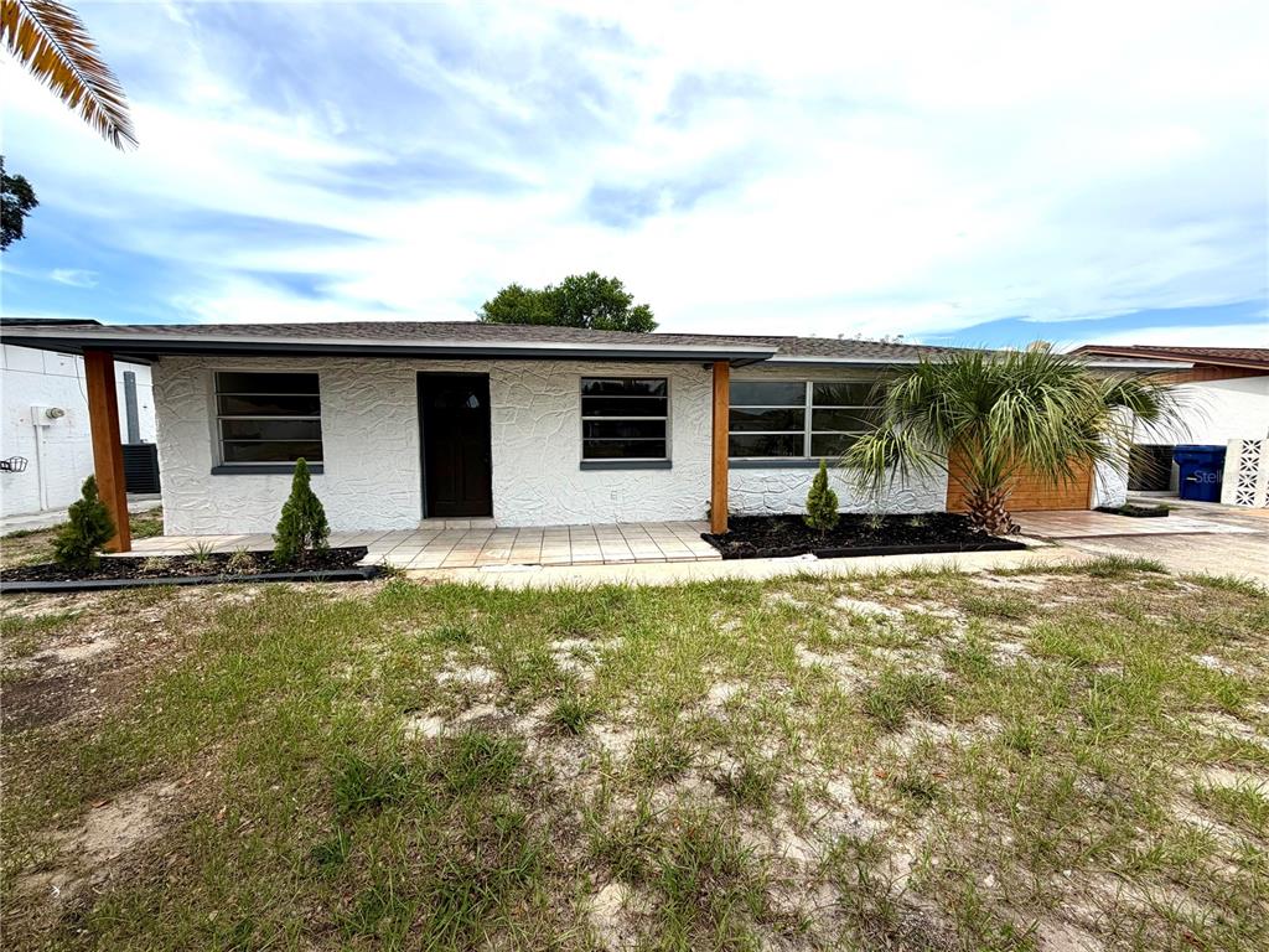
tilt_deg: -5.1
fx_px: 513
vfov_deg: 85.7
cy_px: 476
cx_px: 634
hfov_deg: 102.1
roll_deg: +0.3
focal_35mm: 14
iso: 20
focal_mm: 2.22
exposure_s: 1/1105
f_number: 2.2
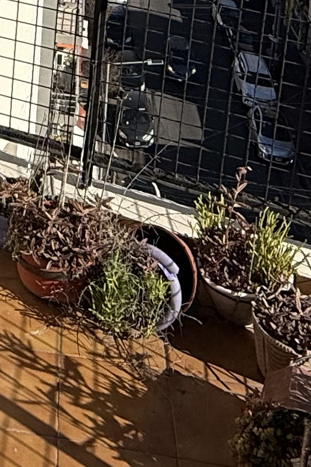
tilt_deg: -10.2
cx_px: -69
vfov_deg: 23.4
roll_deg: -2.2
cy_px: -163
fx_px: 972
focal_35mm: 75
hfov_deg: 17.3
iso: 50
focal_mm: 2.22
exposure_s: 1/4149
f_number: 2.2
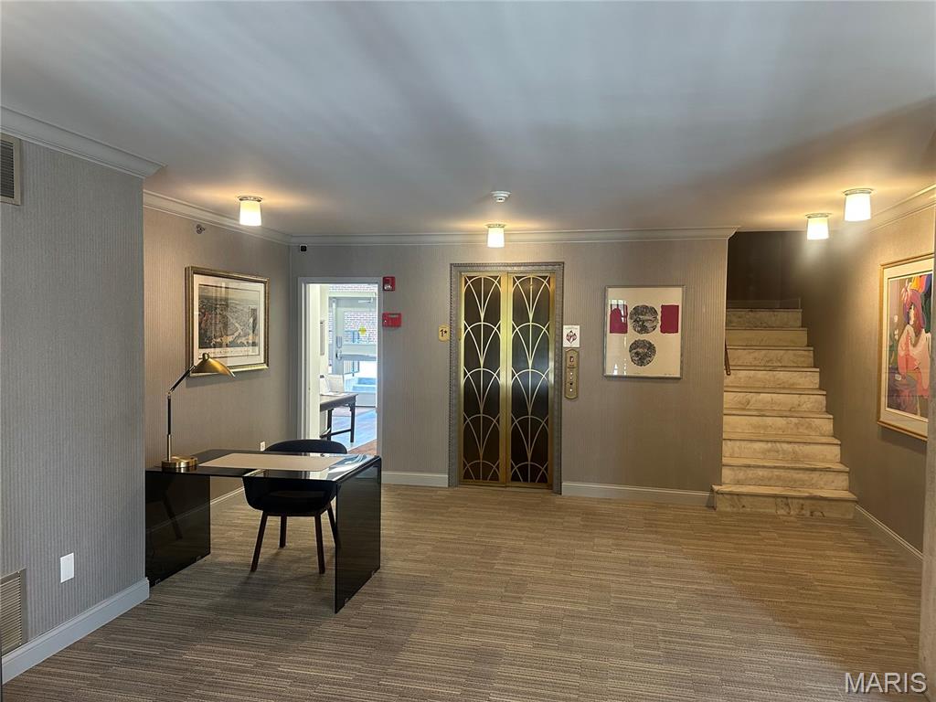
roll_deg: -1.4
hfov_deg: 71.6
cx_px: 468
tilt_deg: -1.6
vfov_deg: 56.8
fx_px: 649
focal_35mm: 24
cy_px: 351
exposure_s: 1/60
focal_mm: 6.86
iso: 250
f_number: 1.78
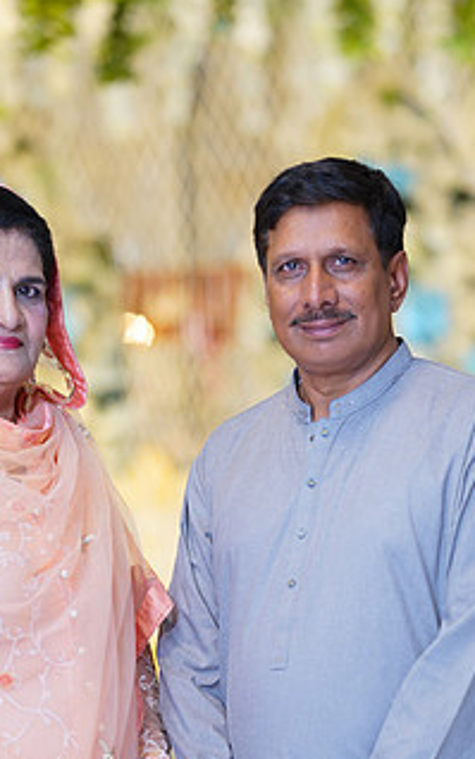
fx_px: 3270
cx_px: 178
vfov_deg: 13.2
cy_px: 570
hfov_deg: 8.3
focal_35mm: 158
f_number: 1.8
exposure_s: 1/160
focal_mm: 85
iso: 250
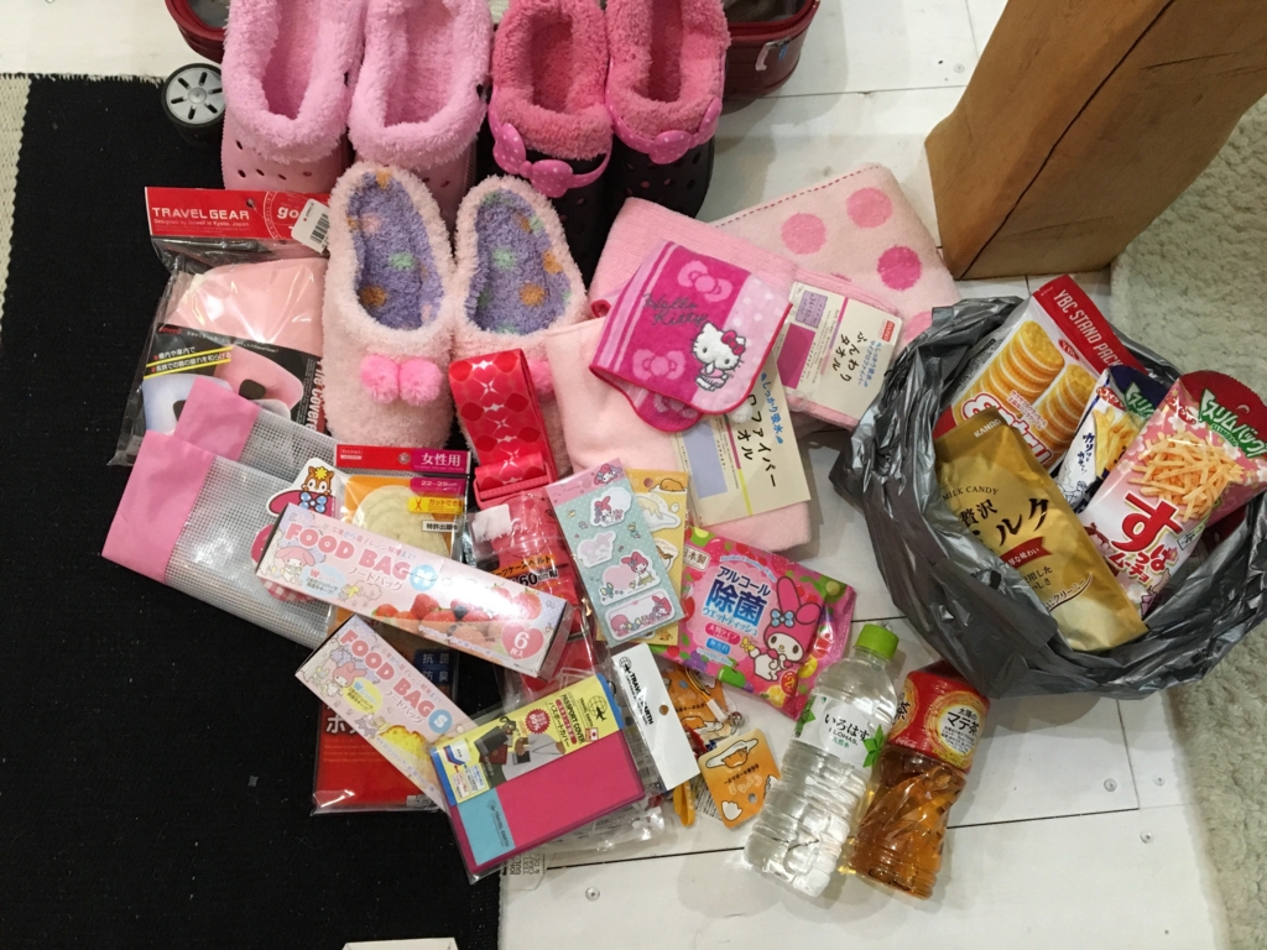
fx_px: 1061
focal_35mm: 29
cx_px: 634
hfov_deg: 61.7
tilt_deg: -74.1
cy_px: 475
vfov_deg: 48.2
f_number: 2.2
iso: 200
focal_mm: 4.15
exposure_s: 1/20
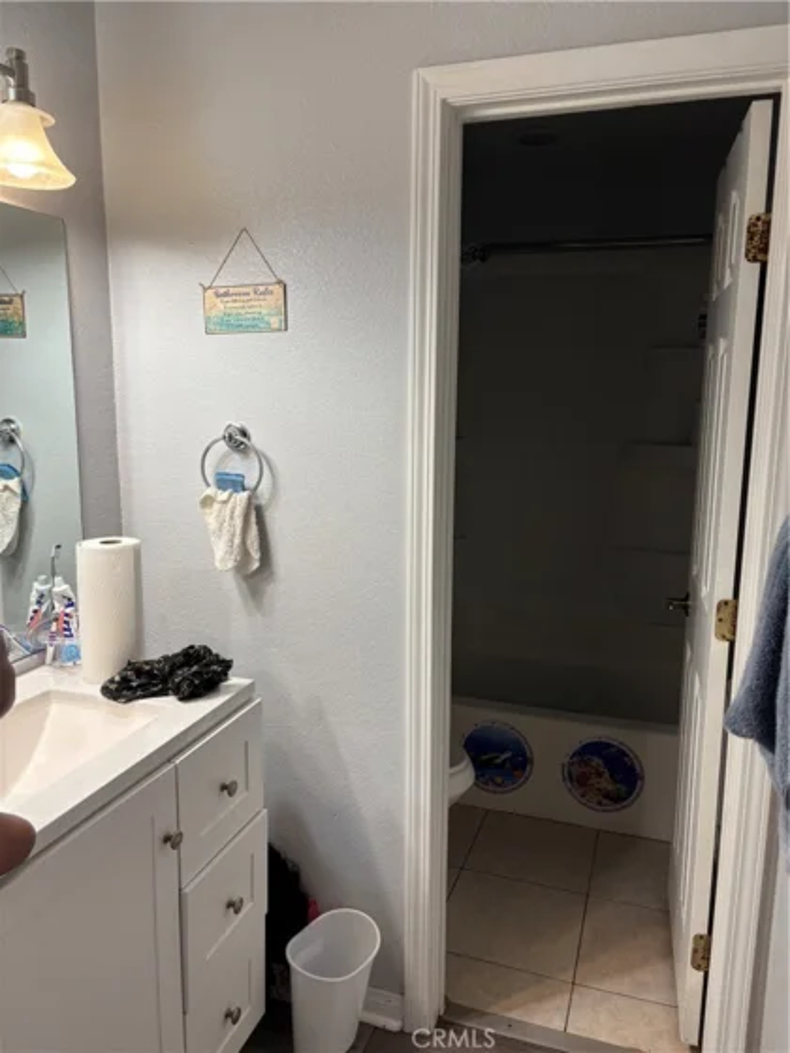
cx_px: 395
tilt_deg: -8.2
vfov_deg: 67.3
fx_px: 791
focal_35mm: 26
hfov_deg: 53.1
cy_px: 526
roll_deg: -1.0
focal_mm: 5.96
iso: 80
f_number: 1.6
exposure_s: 1/60
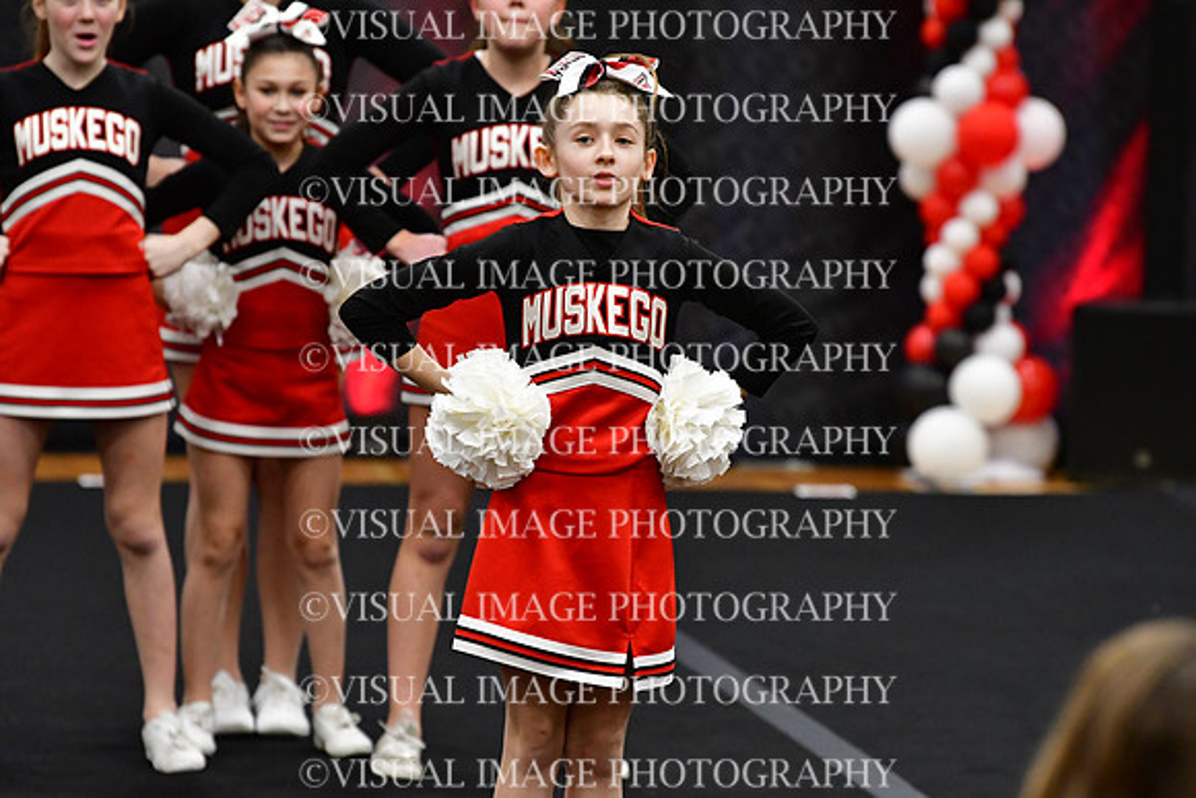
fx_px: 9969
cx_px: 598
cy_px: 399
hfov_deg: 6.9
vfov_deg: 4.6
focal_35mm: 300
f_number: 3.5
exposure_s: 1/500
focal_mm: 200
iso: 4000
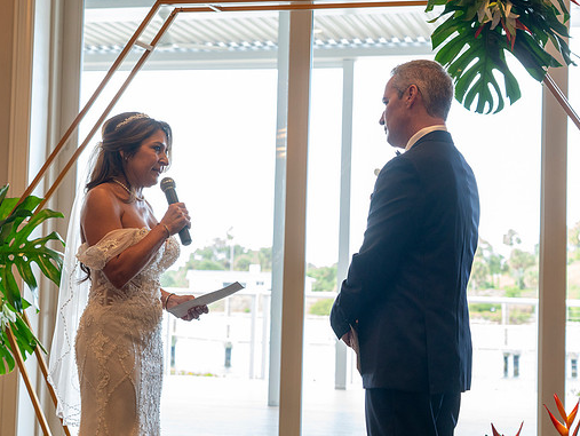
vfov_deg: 18.7
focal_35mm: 79
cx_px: 270
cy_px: 211
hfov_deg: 24.7
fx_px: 1325
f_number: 5
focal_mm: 59
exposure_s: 1/100
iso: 1250
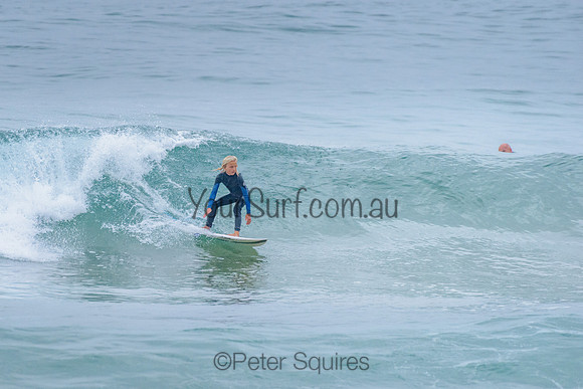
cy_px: 169
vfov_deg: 2.2
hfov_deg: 3.4
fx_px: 9927
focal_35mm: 613
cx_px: 228
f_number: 5.6
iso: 2000
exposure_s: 1/2000
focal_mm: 500
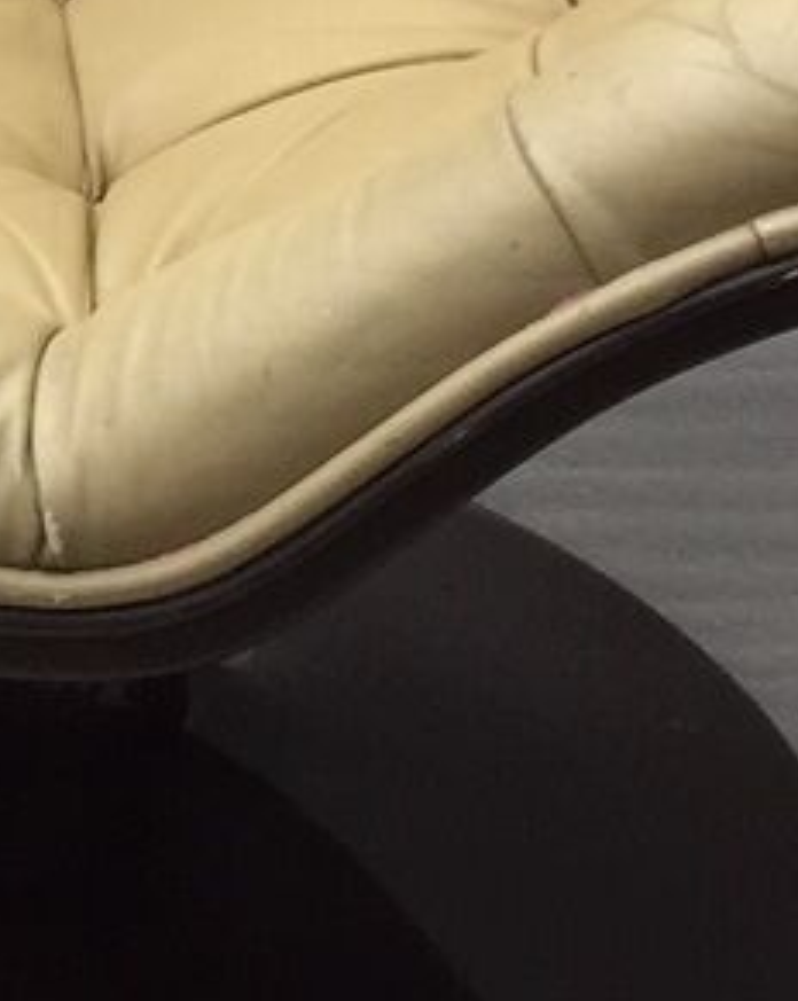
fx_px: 4704
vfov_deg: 11.9
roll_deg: +5.2
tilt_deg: -18.9
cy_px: -244
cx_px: -523
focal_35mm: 159
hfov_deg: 9.3
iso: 32
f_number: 2.2
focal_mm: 4.15
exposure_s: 1/100
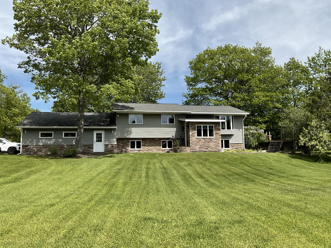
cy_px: 124
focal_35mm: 29
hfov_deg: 61.7
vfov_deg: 48.2
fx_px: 277
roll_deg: +0.5
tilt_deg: +7.1
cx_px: 166
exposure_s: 1/1451
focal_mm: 3
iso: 16
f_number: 1.8
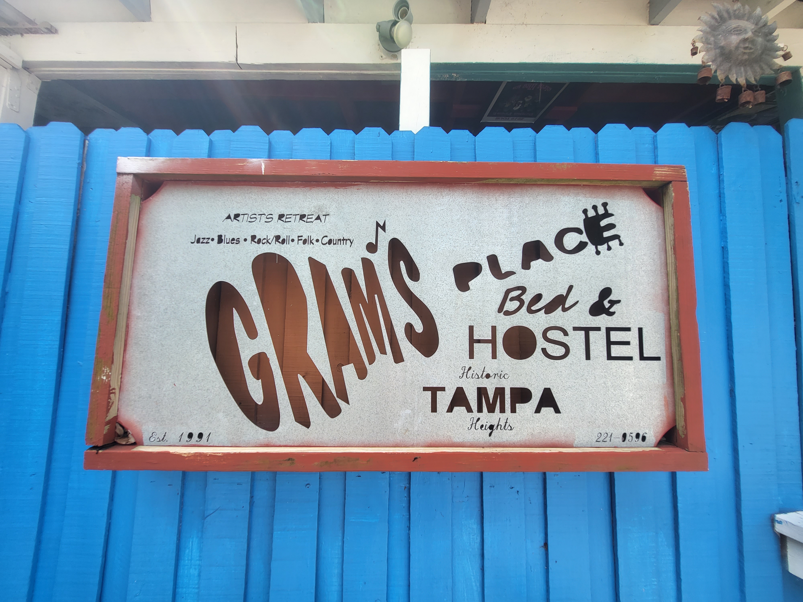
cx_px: 402
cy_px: 301
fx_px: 302
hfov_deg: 106.2
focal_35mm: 13
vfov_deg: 89.9
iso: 32
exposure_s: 1/189
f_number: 2.2
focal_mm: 1.74
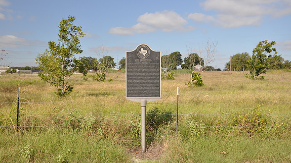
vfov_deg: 31.2
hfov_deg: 52.8
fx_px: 293
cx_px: 146
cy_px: 79
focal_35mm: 38
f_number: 7.1
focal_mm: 24
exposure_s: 1/200
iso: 200
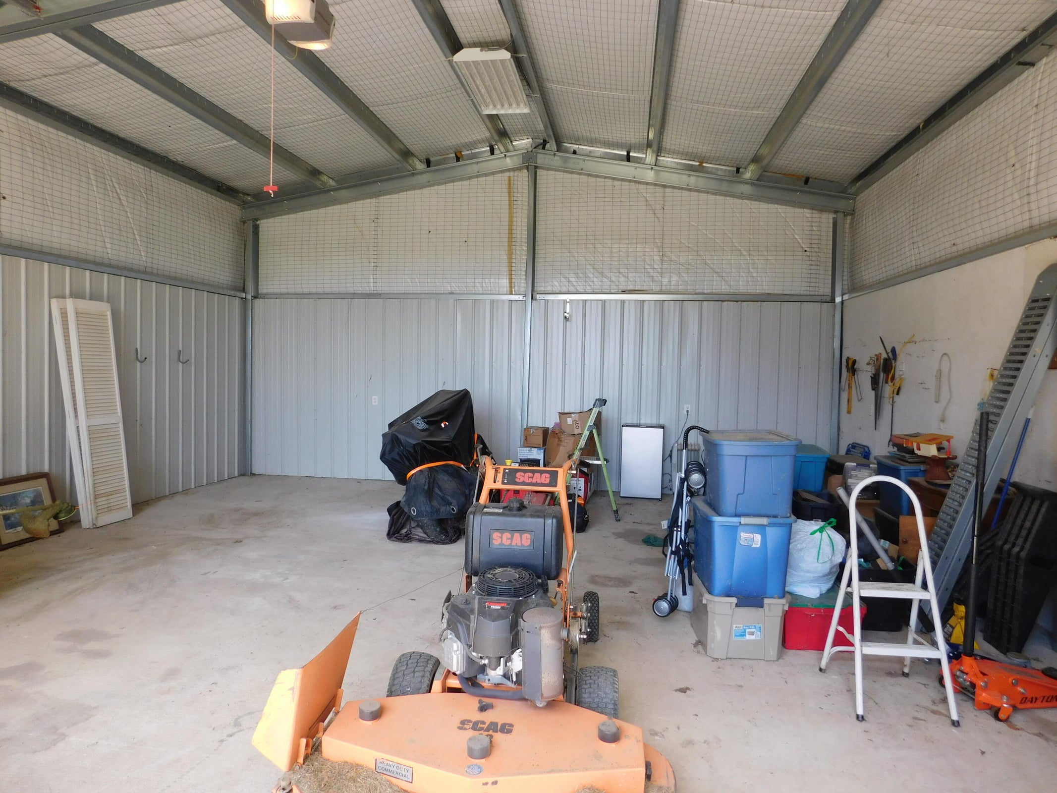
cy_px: 396
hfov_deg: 73.9
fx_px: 702
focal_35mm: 23
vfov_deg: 58.9
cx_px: 528
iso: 125
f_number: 3
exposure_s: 1/125
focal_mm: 4
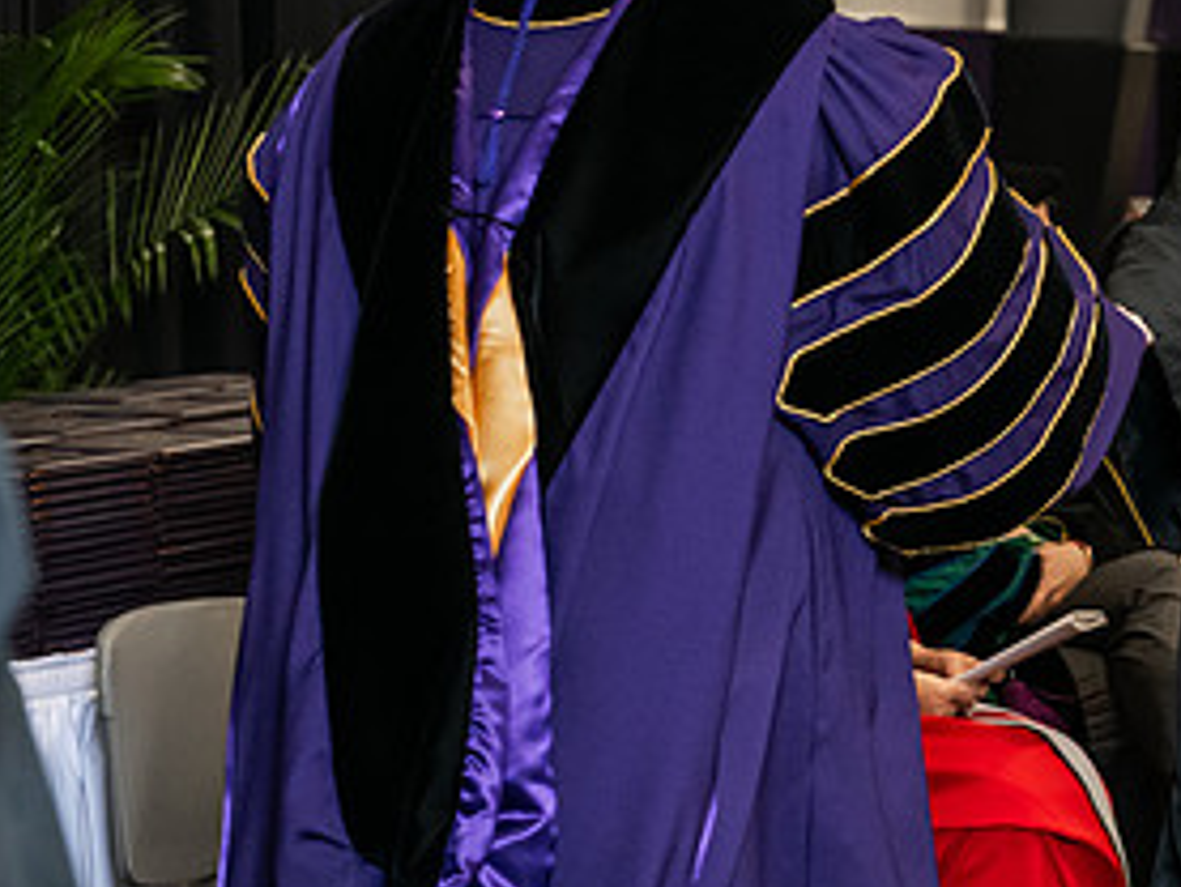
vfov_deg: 11.8
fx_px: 4266
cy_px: 168
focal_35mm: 125
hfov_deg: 15.5
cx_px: 1117
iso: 2500
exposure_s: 1/200
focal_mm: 62
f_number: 5
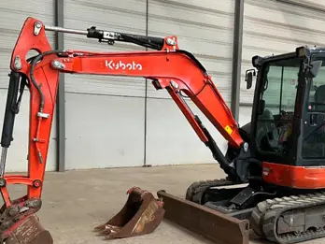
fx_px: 376
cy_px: 160
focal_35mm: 40
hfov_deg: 46.7
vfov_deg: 35.7
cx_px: 179
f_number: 1.8
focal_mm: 3
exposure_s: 1/60
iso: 100
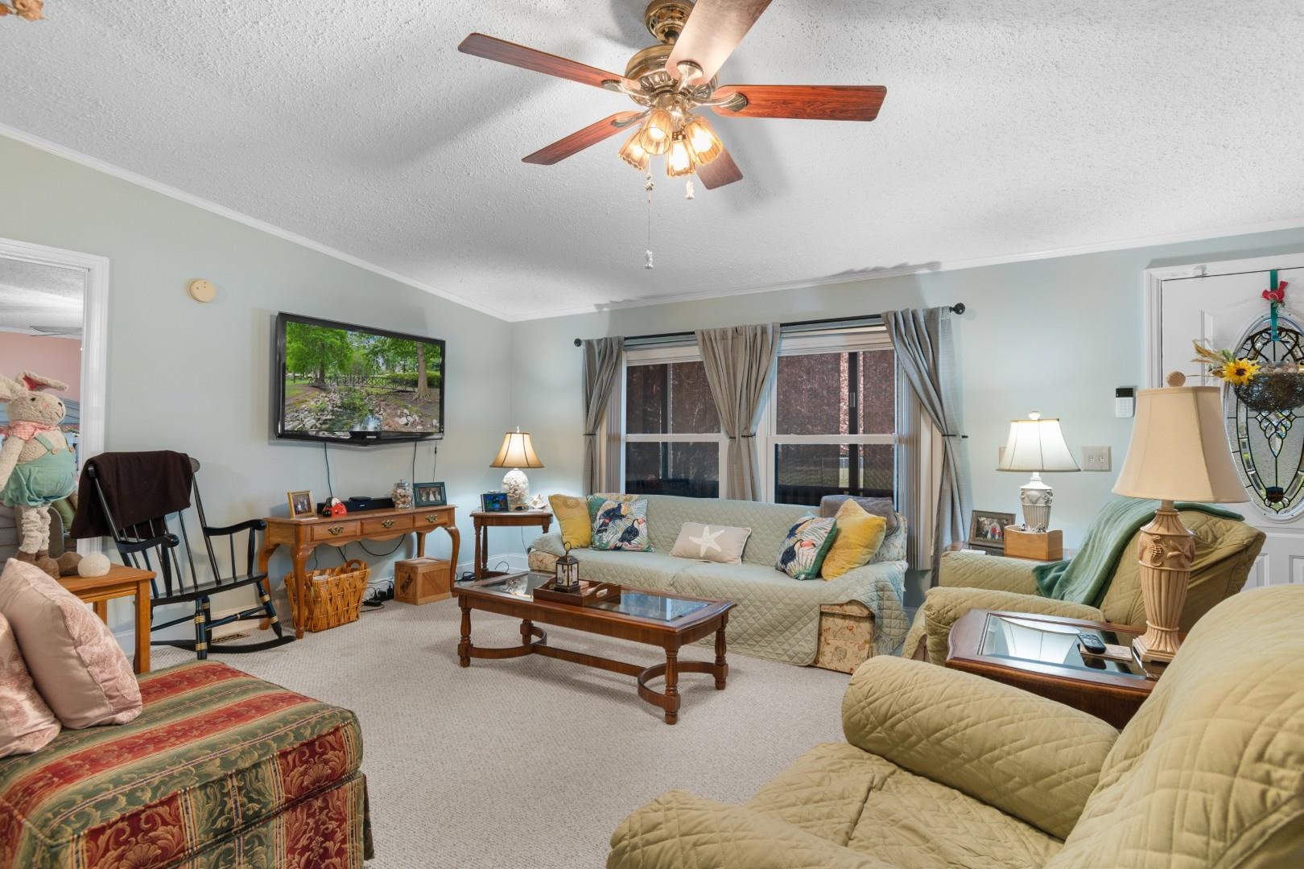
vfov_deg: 67.4
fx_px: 652
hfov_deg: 90.0
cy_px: 434
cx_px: 652
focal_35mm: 18
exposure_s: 1/6
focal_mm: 12
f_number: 4.8
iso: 100
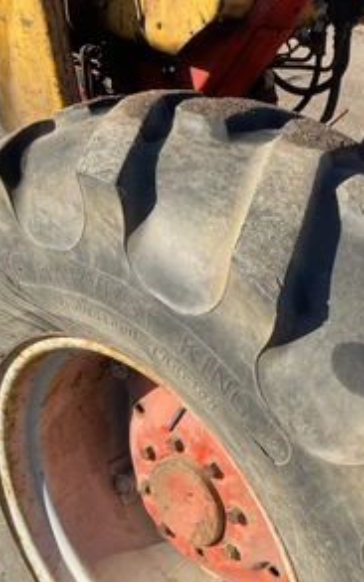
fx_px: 667
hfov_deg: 30.0
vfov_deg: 47.2
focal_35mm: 42
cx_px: 273
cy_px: 296
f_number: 1.8
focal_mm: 3
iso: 25
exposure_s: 1/829
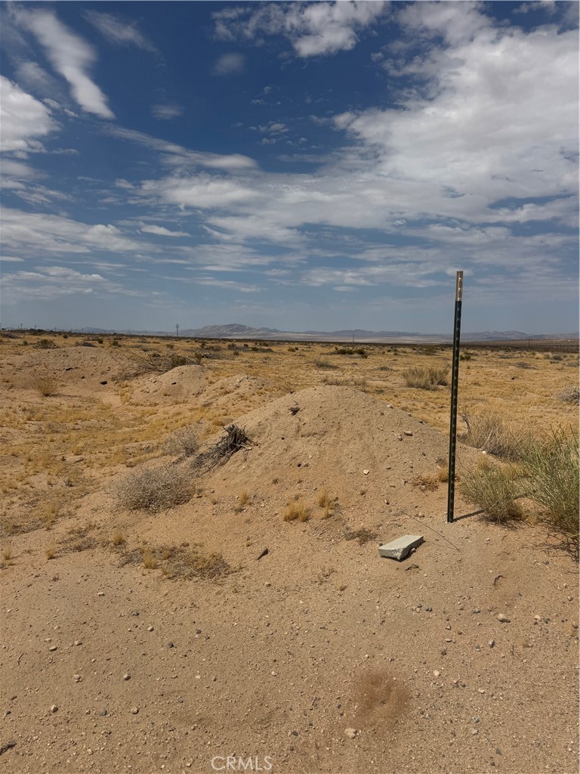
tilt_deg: -3.3
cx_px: 290
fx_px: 536
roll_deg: -0.8
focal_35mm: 24
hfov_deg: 56.8
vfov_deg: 71.6
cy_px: 387
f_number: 1.78
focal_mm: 6.76
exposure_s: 1/12346
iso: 64
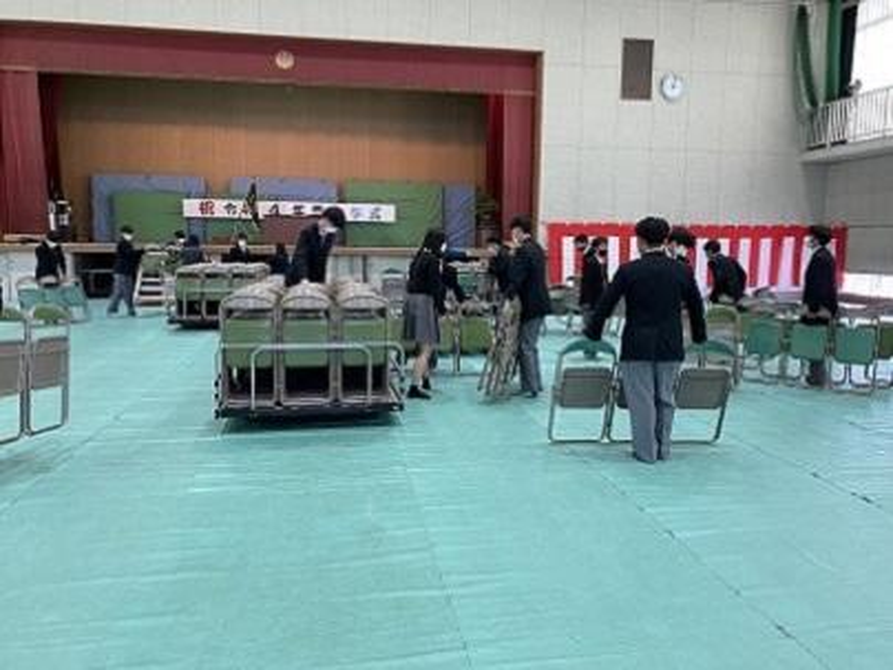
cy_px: 335
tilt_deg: -7.7
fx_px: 671
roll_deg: -1.0
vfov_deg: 53.1
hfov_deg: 67.3
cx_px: 446
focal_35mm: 26
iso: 100
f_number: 1.8
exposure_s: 1/60
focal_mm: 4.2
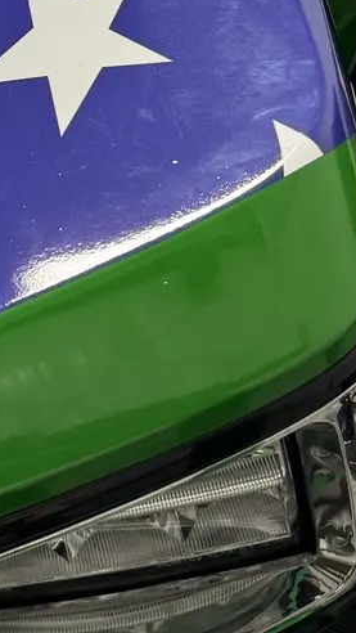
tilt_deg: -26.8
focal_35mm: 85
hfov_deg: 13.0
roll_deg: +19.2
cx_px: -261
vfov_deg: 24.6
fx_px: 1425
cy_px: 129
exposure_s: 1/120
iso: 160
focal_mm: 6.76
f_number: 1.78
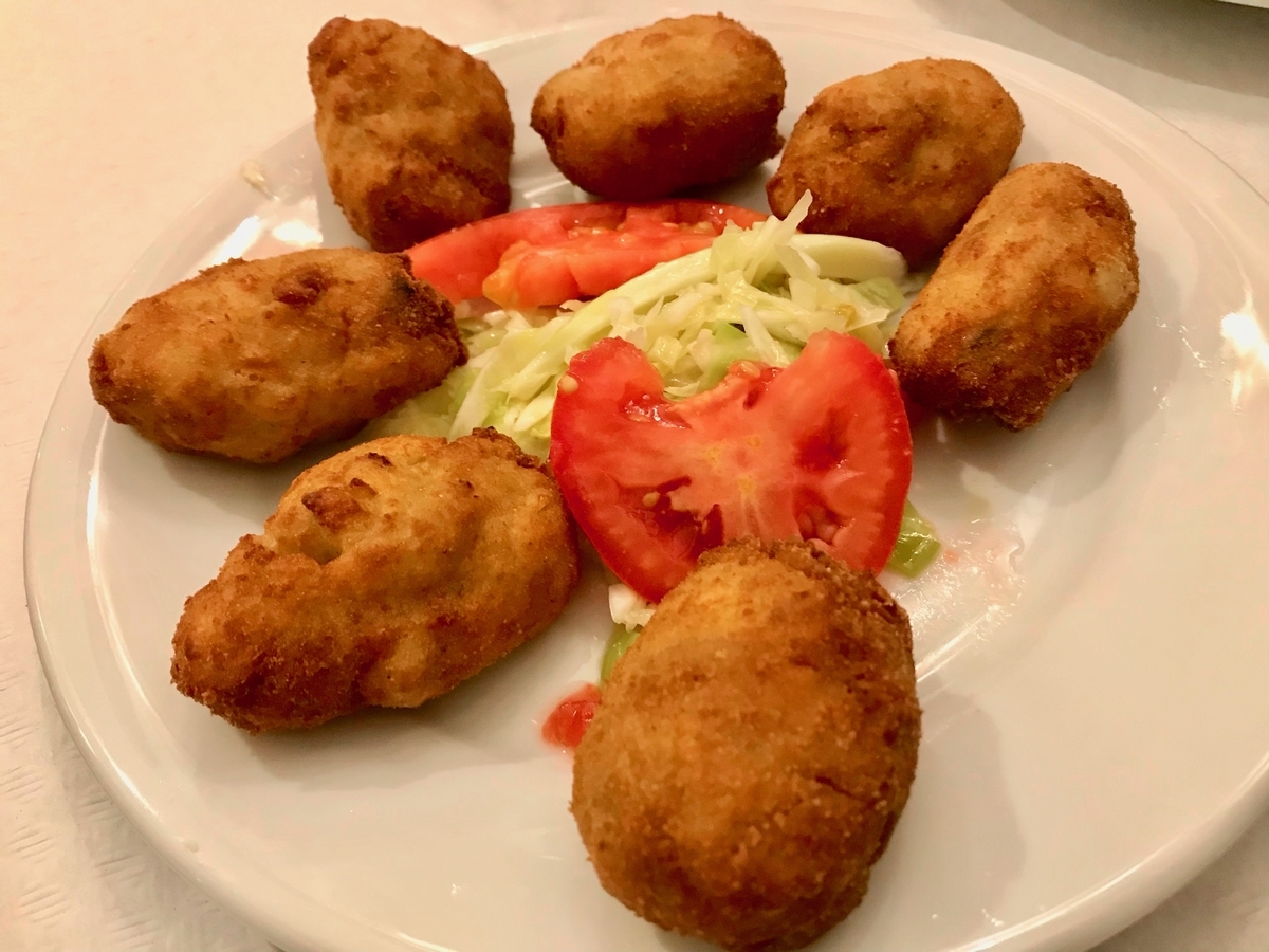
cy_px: 476
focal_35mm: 28
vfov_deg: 49.7
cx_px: 634
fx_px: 1026
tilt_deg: -51.6
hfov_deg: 63.4
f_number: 1.8
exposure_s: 1/8
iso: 80
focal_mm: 3.99
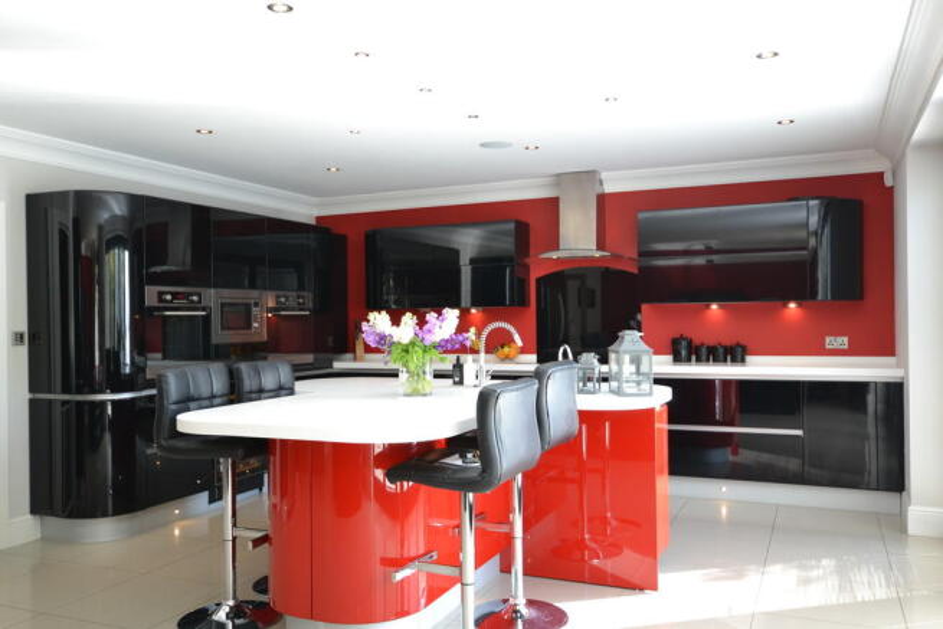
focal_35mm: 30
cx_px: 472
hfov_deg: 61.9
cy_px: 314
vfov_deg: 43.6
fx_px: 786
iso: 100
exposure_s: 1/15
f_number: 4.5
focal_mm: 20
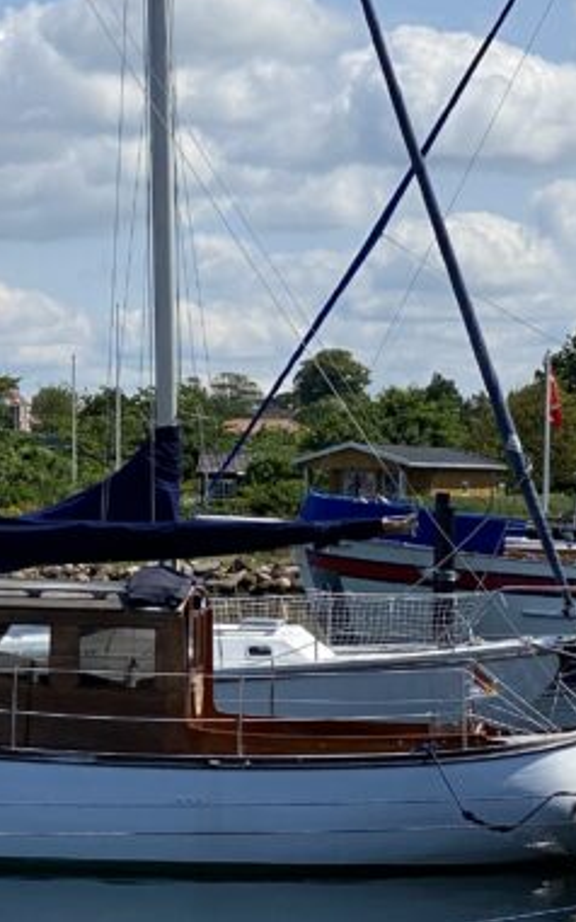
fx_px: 3719
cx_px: 19
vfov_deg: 14.1
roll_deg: -0.3
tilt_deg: -4.6
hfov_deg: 8.8
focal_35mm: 148
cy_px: 675
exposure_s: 1/2519
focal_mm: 6
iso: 20
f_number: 2
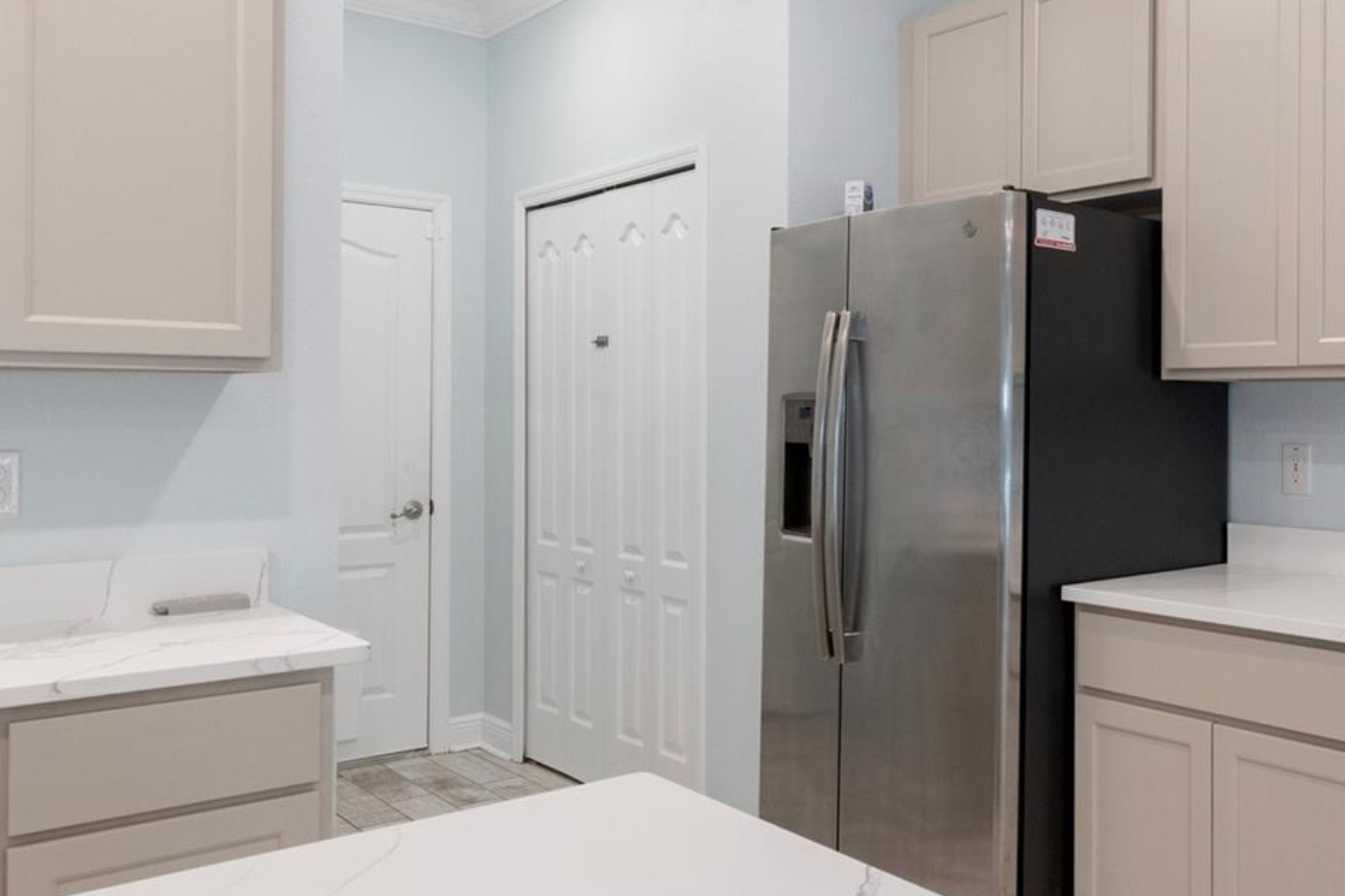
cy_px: 430
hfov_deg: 55.0
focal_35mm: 33
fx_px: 1227
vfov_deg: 40.1
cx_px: 995
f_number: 8
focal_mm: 13
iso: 320
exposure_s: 1/8
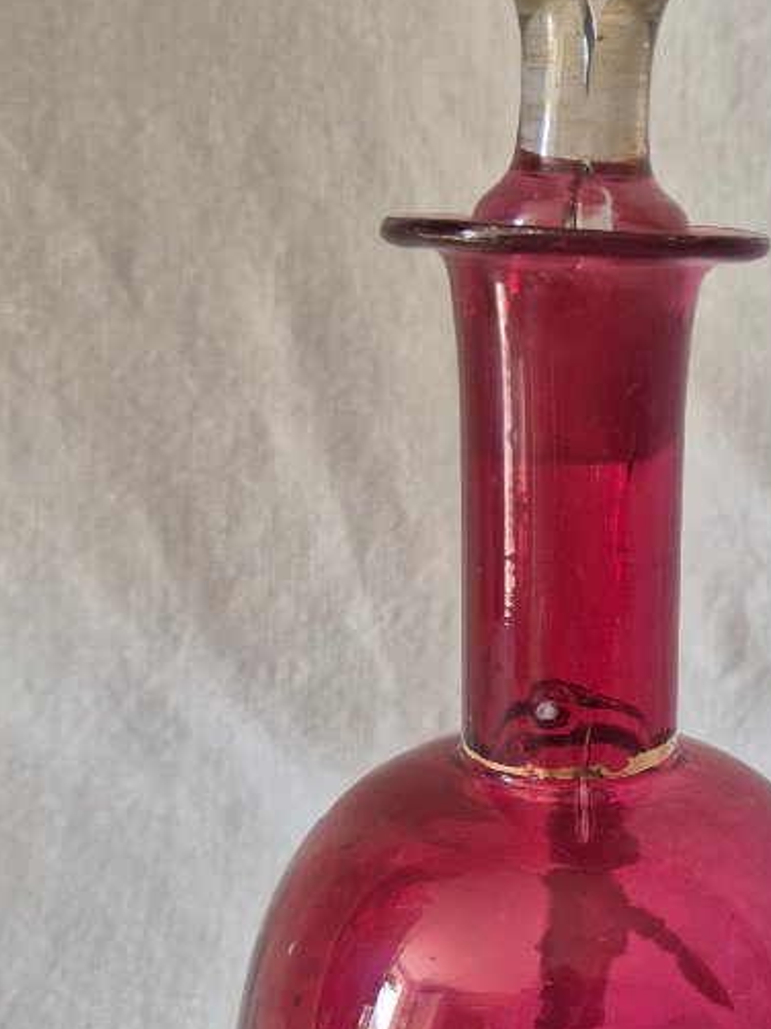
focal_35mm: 55
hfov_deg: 25.8
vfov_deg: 34.7
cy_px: 662
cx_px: 673
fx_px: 1635
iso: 200
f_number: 1.8
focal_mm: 5.4
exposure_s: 1/100
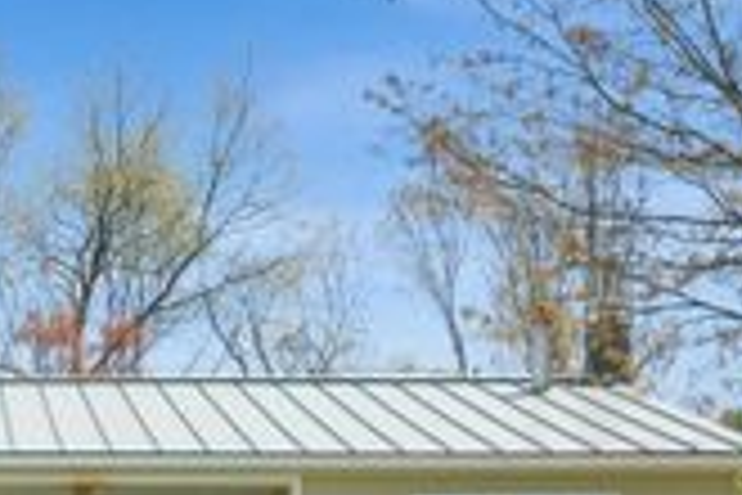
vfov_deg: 13.0
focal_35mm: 100
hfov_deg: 19.5
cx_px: -85
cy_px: 718
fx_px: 2061
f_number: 4
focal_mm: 33
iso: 500
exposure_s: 1/2500
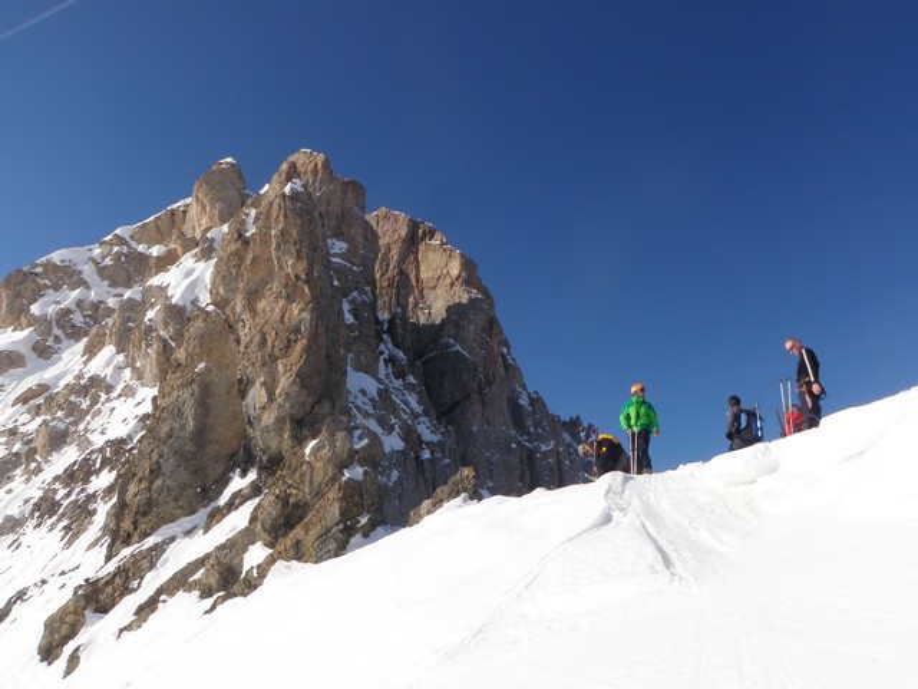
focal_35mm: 28
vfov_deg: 49.7
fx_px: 743
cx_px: 459
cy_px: 344
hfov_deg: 63.4
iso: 50
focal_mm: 5
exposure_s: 1/400
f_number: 5
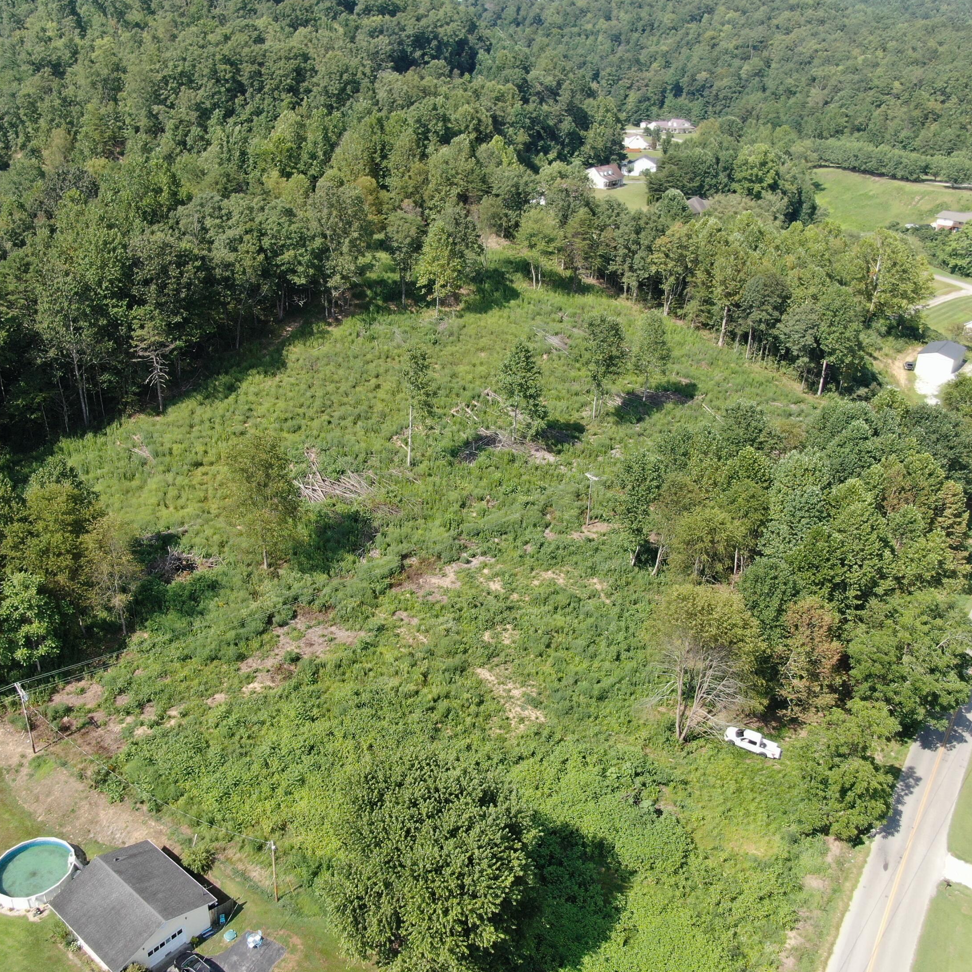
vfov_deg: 55.6
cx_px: 439
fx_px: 921
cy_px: 497
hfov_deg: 55.5
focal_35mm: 29
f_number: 2.8
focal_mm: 4.39
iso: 100
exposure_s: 1/640
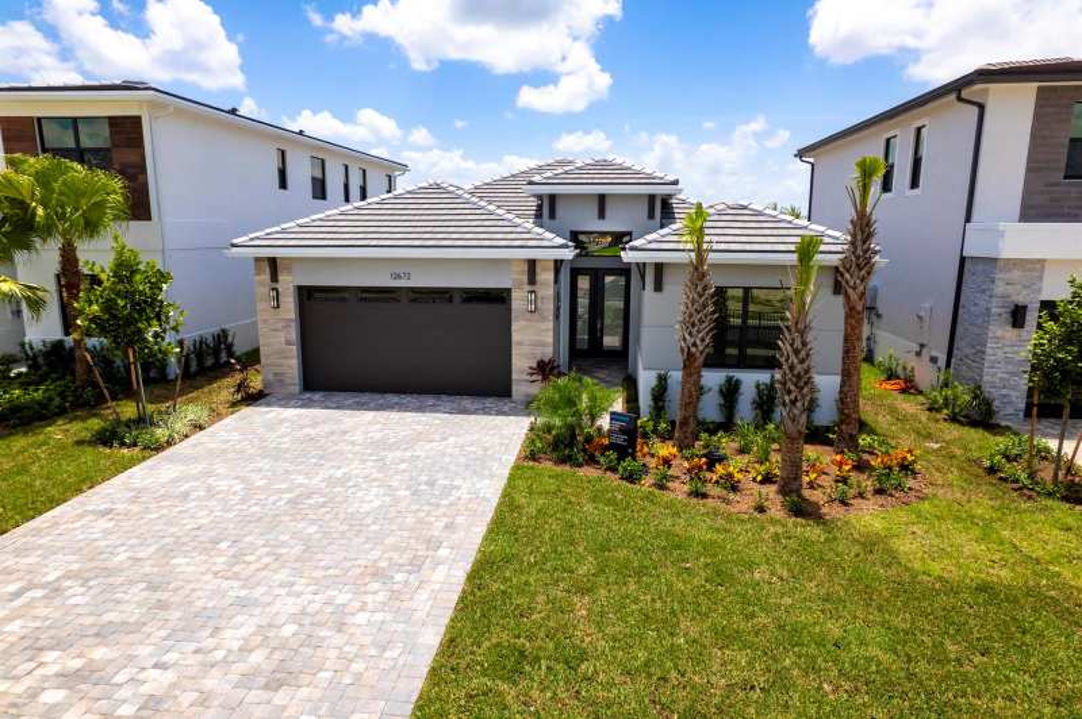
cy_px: 360
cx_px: 541
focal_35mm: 22
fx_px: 661
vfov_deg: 57.1
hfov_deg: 78.6
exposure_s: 1/80
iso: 100
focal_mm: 8.38
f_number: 2.8
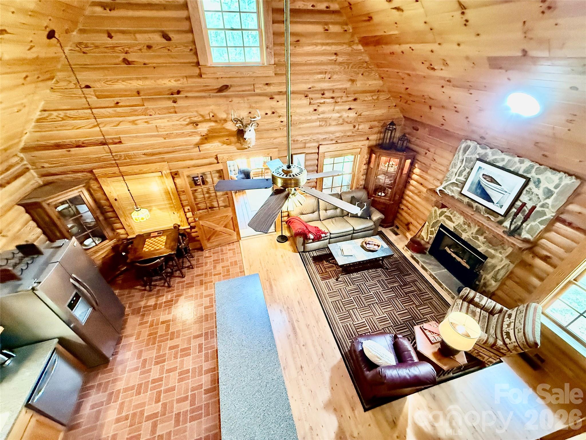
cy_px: 220
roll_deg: +0.1
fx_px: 237
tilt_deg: -35.0
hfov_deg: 102.1
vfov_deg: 85.7
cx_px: 293
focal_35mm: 14
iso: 800
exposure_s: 1/60
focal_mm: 2.22
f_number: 2.2
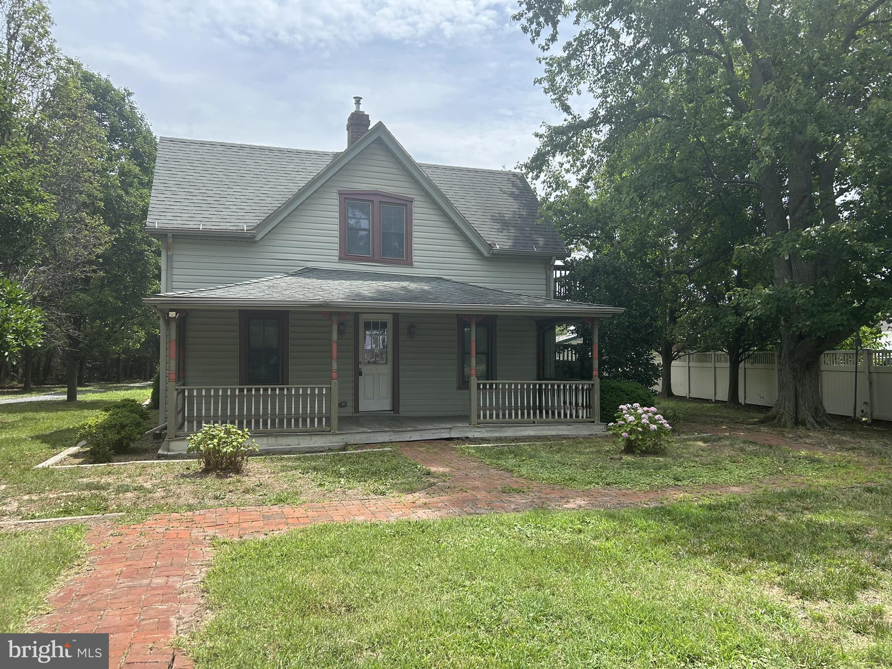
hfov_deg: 67.3
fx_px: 670
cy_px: 334
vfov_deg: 53.1
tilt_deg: +1.7
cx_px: 446
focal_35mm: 26
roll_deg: +0.4
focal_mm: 5.7
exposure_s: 1/2165
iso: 50
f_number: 1.5
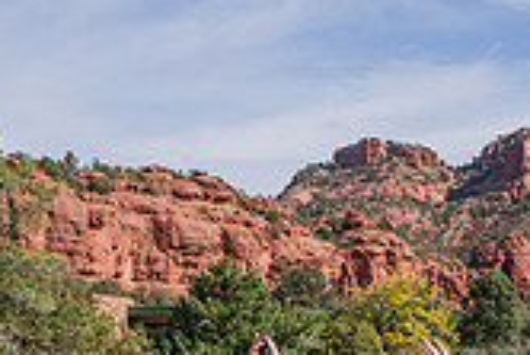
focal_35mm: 84
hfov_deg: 21.8
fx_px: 1238
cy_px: 453
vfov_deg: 15.6
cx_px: 686
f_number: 4.5
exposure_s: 1/1250
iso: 250
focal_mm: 24
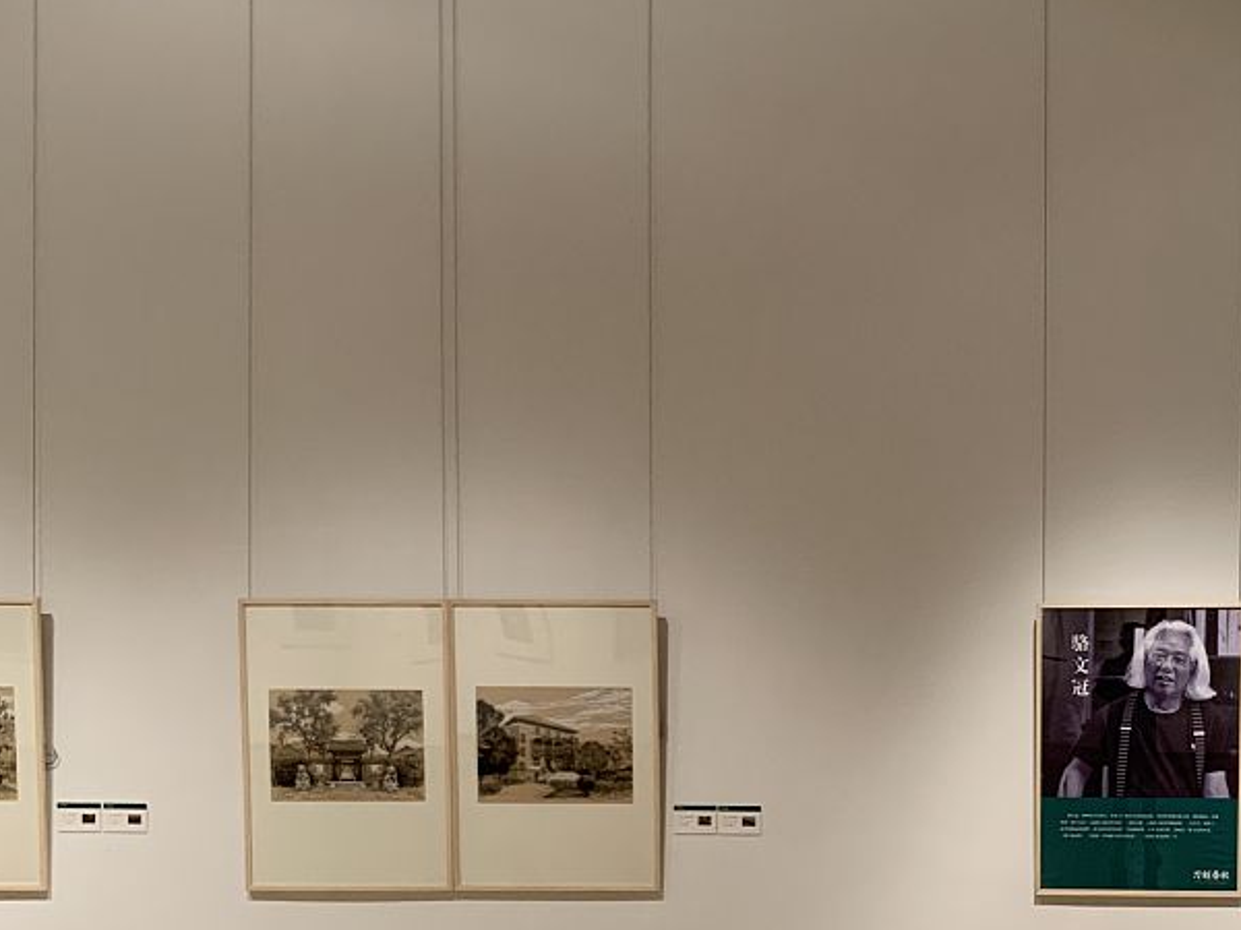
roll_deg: +0.0
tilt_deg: -1.1
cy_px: 856
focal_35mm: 52
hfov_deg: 35.4
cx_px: 1030
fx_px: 1864
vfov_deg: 27.0
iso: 250
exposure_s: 1/50
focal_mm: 4.25
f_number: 1.8
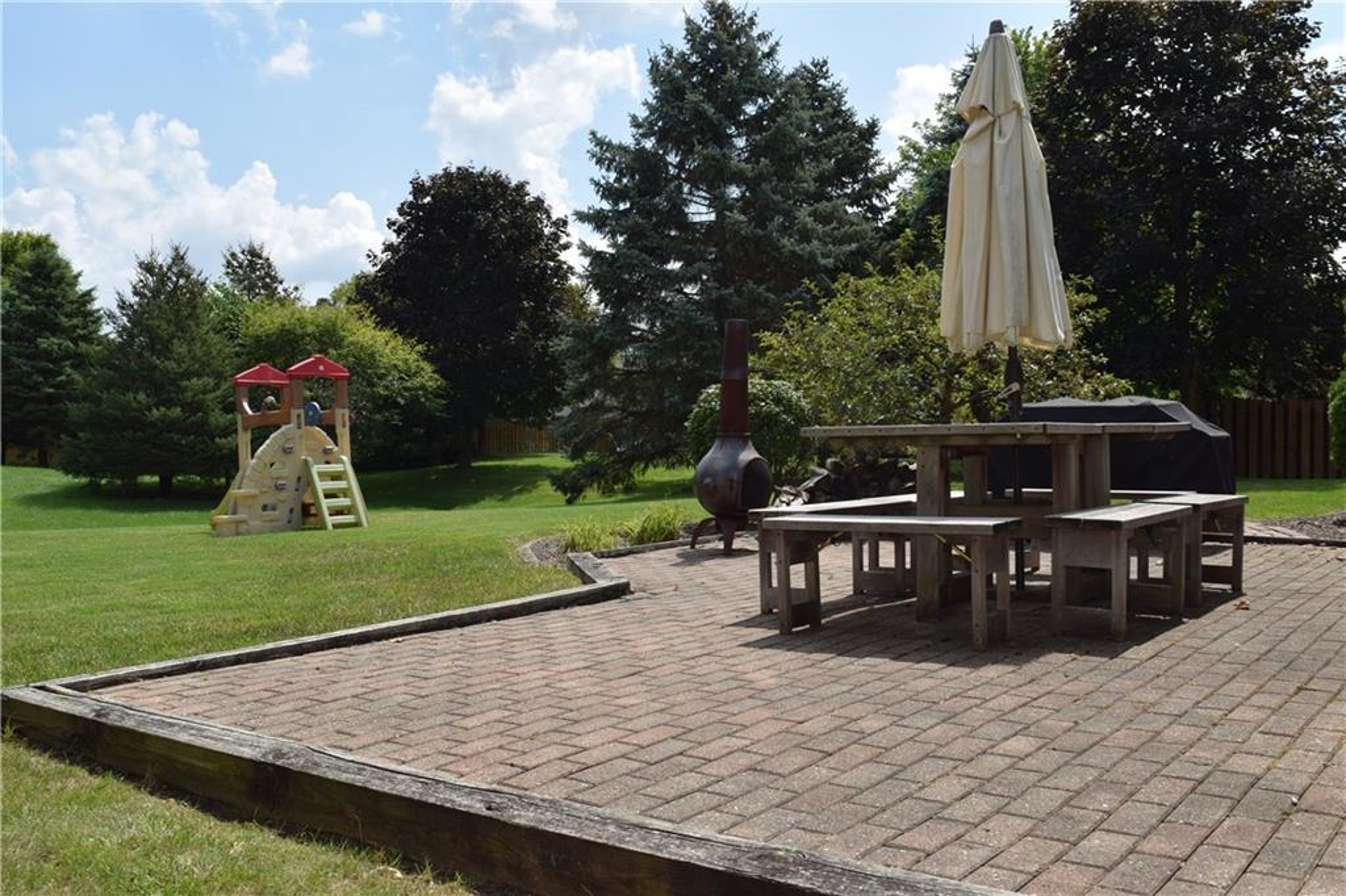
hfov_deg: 55.1
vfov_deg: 38.3
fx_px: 1289
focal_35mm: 34
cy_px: 448
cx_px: 673
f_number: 11
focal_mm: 23
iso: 100
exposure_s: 1/200
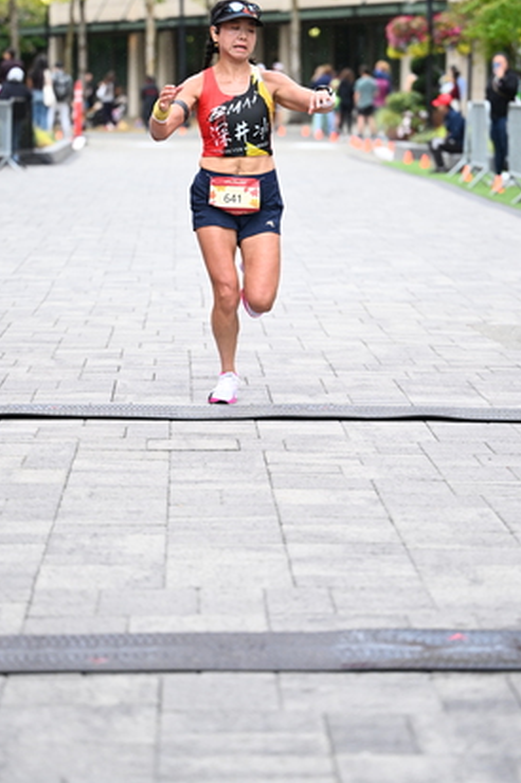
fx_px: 2607
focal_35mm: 120
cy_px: 288
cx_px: 236
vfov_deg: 17.0
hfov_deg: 11.4
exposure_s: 1/1600
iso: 1250
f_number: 2.8
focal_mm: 90
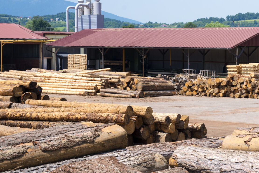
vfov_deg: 11.9
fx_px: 828
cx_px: 276
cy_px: 80
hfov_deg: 17.3
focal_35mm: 115
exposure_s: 1/500
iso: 320
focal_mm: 50
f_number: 10
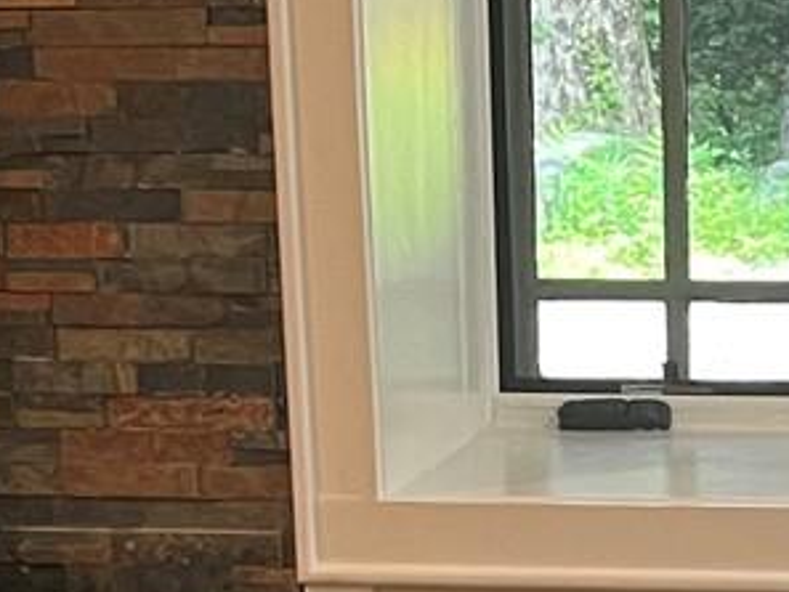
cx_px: 733
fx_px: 4082
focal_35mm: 179
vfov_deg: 8.2
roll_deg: +1.0
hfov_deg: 11.0
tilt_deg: -12.4
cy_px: 703
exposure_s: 1/60
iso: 100
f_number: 1.5
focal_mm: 5.7
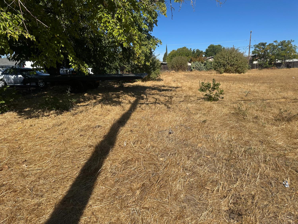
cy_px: 112
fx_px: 207
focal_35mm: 24
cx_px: 149
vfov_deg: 56.8
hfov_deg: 71.6
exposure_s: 1/7042
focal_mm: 6.86
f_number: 1.78
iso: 80
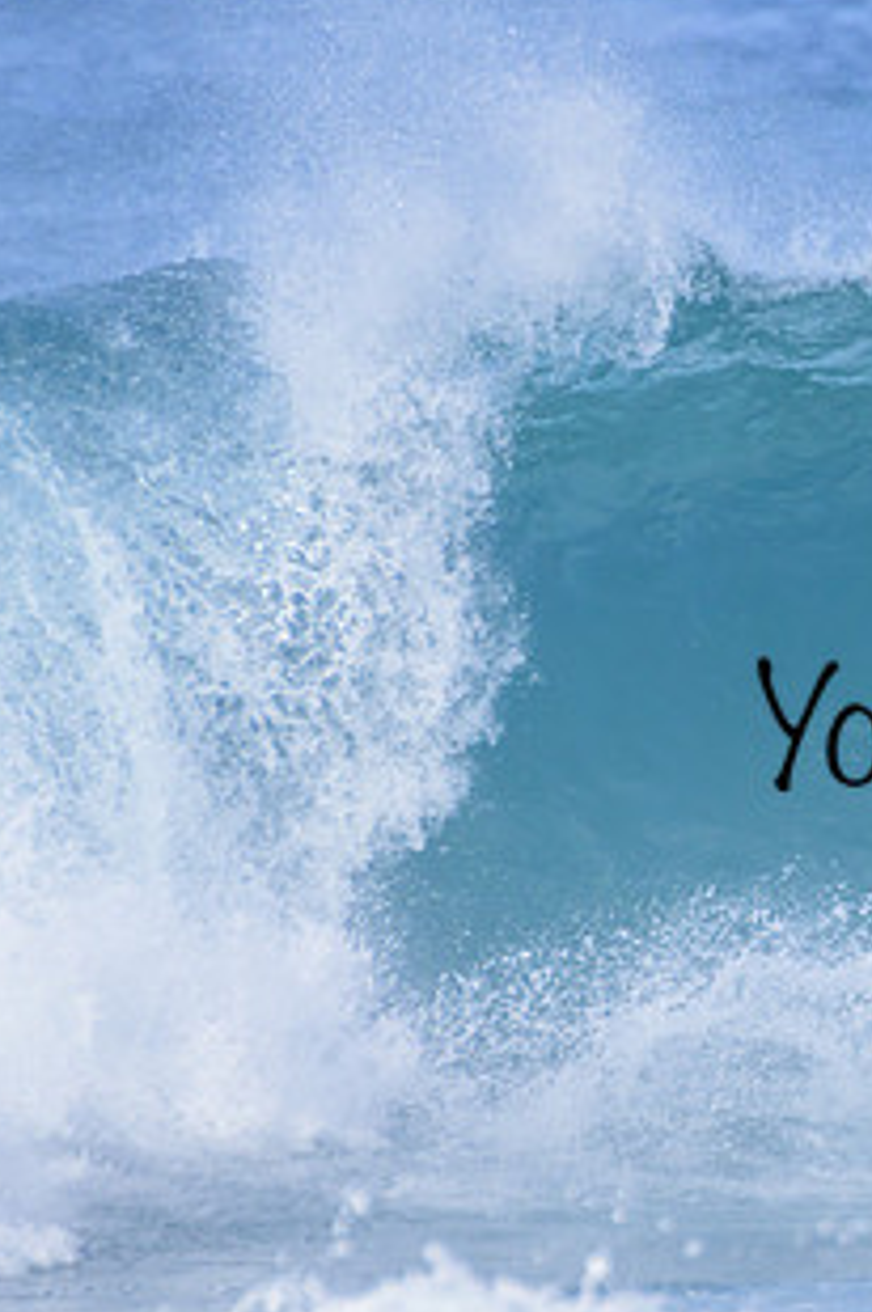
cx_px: 1194
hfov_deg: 0.7
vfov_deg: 1.1
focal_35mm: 1874
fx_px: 68236
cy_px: 688
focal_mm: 1000
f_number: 11
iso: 1600
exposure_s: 1/2000
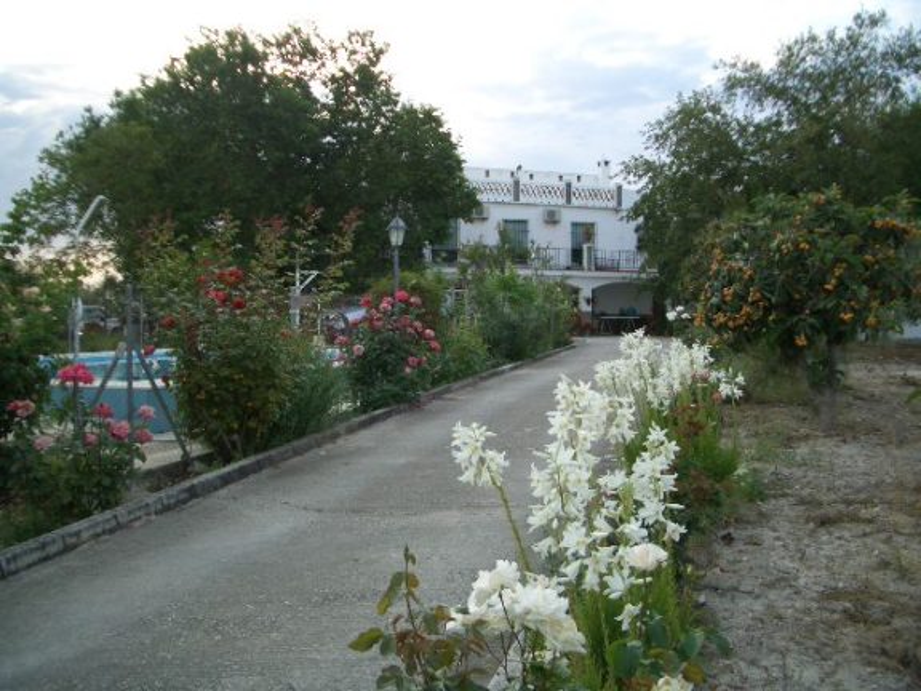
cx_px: 460
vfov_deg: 40.7
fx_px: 931
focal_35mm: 35
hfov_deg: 52.6
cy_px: 346
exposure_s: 1/320
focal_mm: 5.8
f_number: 2.6
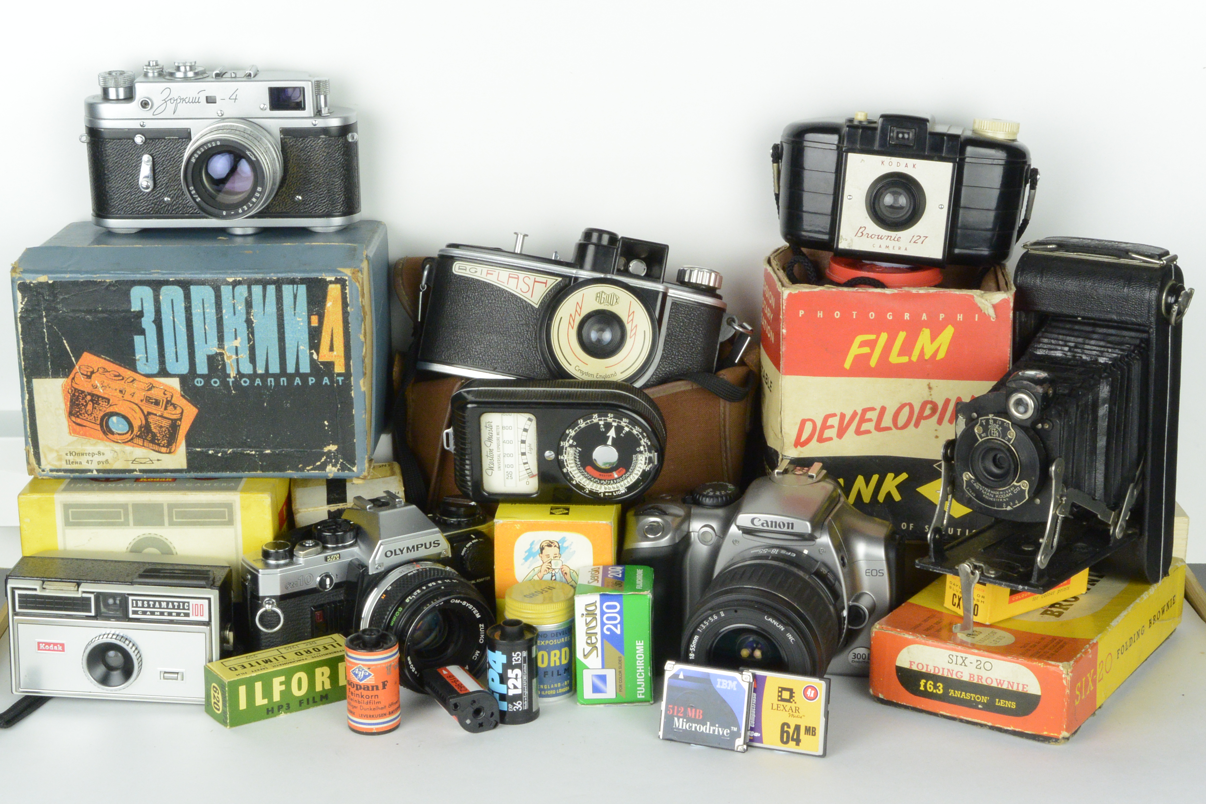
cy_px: 402
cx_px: 603
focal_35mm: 63
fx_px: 2110
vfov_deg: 21.6
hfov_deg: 31.9
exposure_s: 1/20
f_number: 16
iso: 800
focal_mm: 23.6
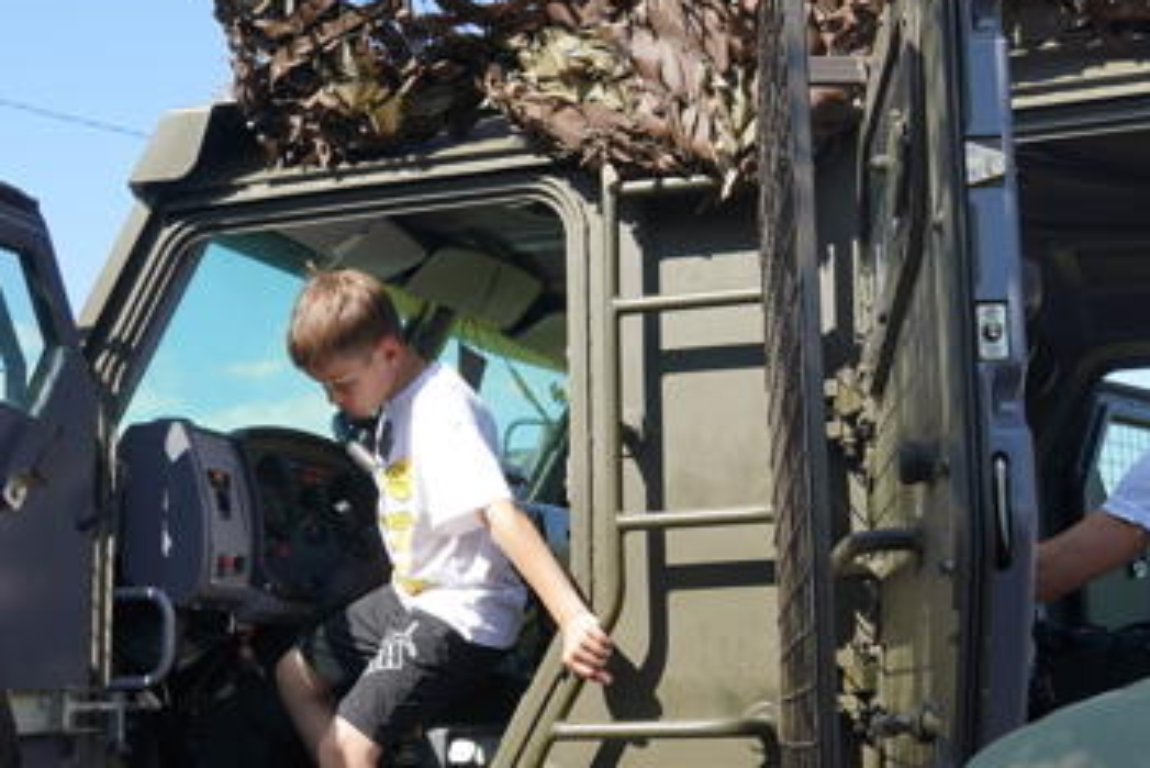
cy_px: 432
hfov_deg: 34.3
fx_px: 1853
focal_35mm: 58
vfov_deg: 23.4
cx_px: 708
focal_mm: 18
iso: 100
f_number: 4.5
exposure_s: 1/320
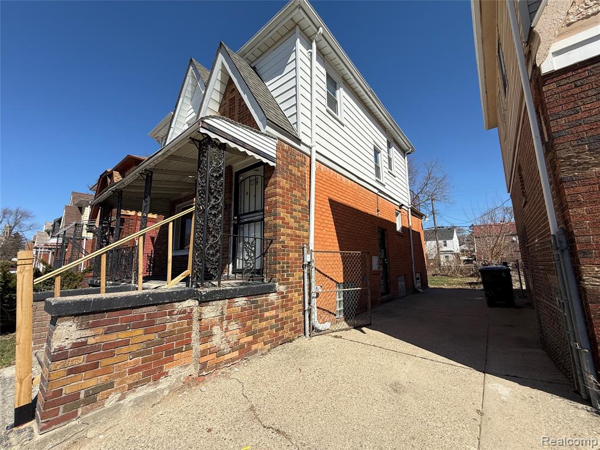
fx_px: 243
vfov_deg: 85.7
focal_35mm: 14
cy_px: 225
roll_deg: -0.4
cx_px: 300
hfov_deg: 102.1
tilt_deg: +11.3
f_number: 2.2
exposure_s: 1/2237
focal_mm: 2.22
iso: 50
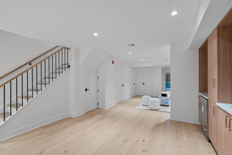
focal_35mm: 16
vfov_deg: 73.8
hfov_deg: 96.7
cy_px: 78
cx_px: 116
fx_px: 103
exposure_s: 1/1.25
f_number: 9
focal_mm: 16
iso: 250
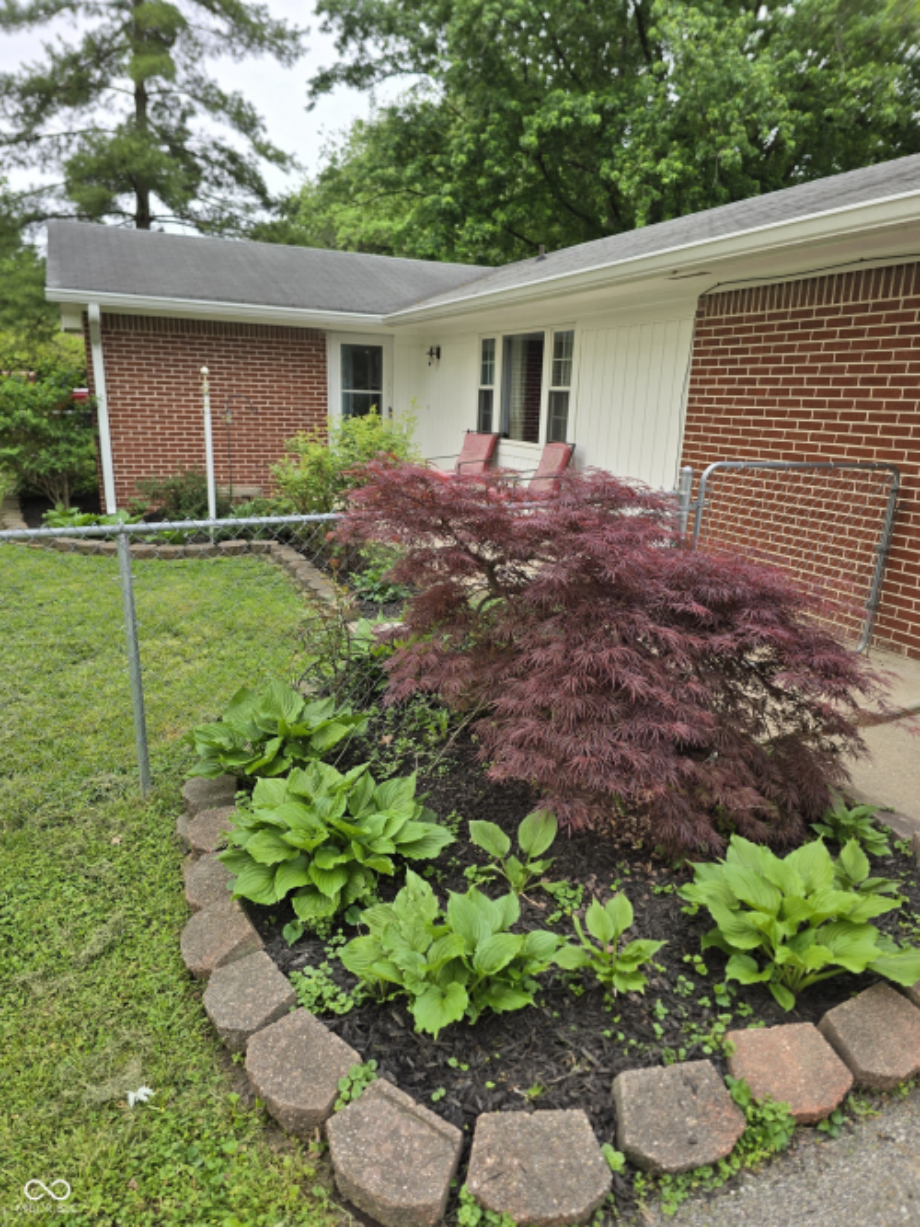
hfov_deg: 58.9
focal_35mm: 23
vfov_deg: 73.9
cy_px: 614
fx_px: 815
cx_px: 460
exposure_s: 1/180
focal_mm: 6.3
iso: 16
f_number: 1.7
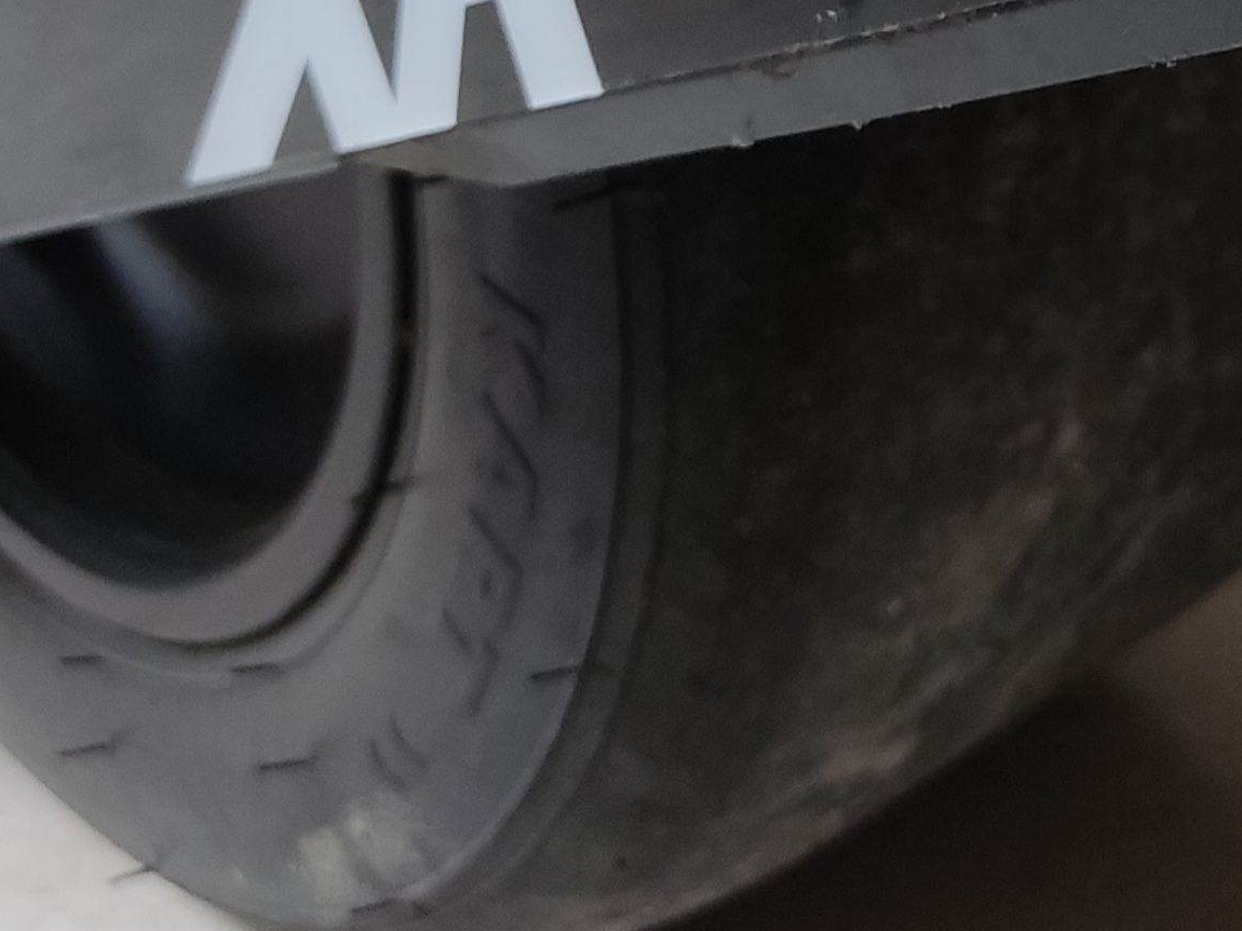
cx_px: 840
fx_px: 2403
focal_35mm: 67
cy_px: -232
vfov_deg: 20.3
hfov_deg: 28.8
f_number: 1.79
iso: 340
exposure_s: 1/30
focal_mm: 4.71
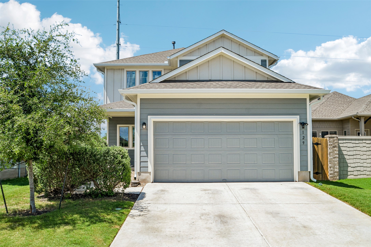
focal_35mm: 33
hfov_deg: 57.2
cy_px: 124
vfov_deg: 40.0
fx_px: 340
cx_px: 186
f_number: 8
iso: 400
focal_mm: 22
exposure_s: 1/1000
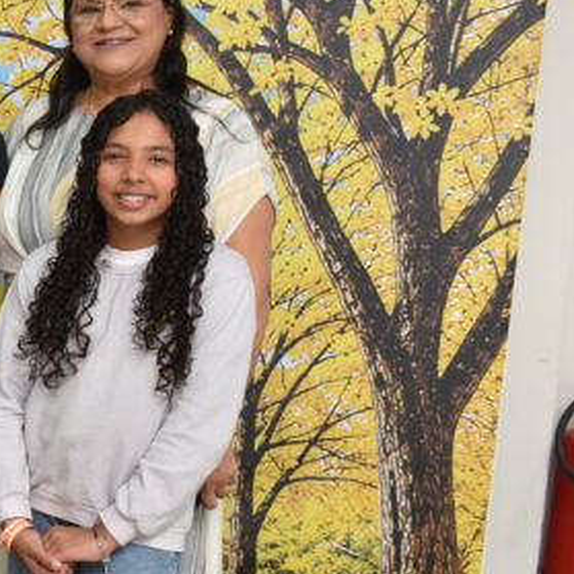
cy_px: 291
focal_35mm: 100
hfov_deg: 15.0
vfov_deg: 17.4
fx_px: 1876
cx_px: -477
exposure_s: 1/125
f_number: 3.2
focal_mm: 32
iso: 1600
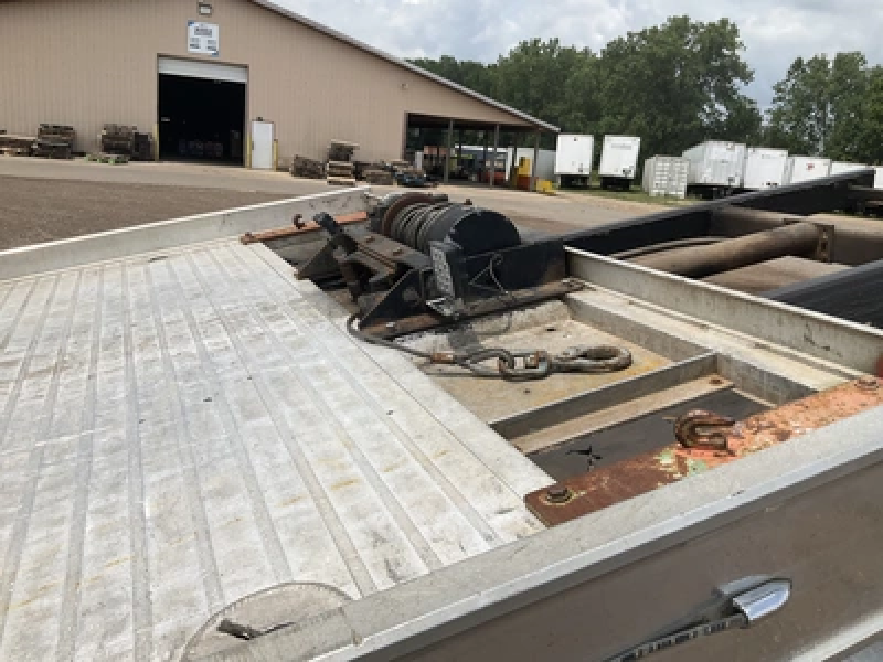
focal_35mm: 29
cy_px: 331
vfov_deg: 48.2
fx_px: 740
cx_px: 442
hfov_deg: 61.7
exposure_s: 1/3534
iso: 25
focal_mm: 3
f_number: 1.8
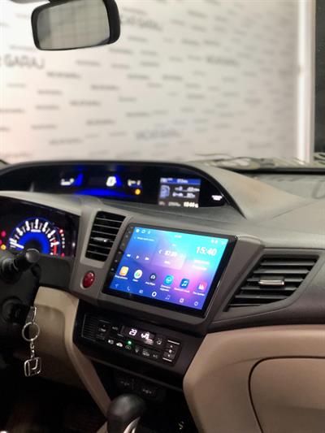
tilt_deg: -6.4
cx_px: 162
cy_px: 216
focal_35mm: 52
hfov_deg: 28.0
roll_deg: +0.7
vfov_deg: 36.8
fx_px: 651
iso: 160
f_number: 2.4
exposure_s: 1/24
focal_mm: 6
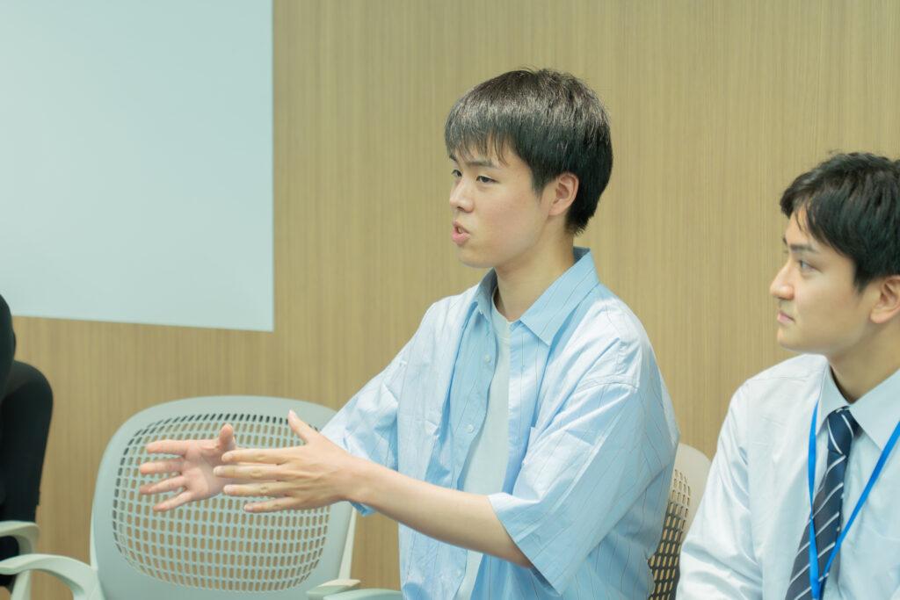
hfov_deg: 19.5
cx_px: 450
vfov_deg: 13.0
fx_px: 2625
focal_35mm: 105
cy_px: 300
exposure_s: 1/250
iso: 1600
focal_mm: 70
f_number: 2.8
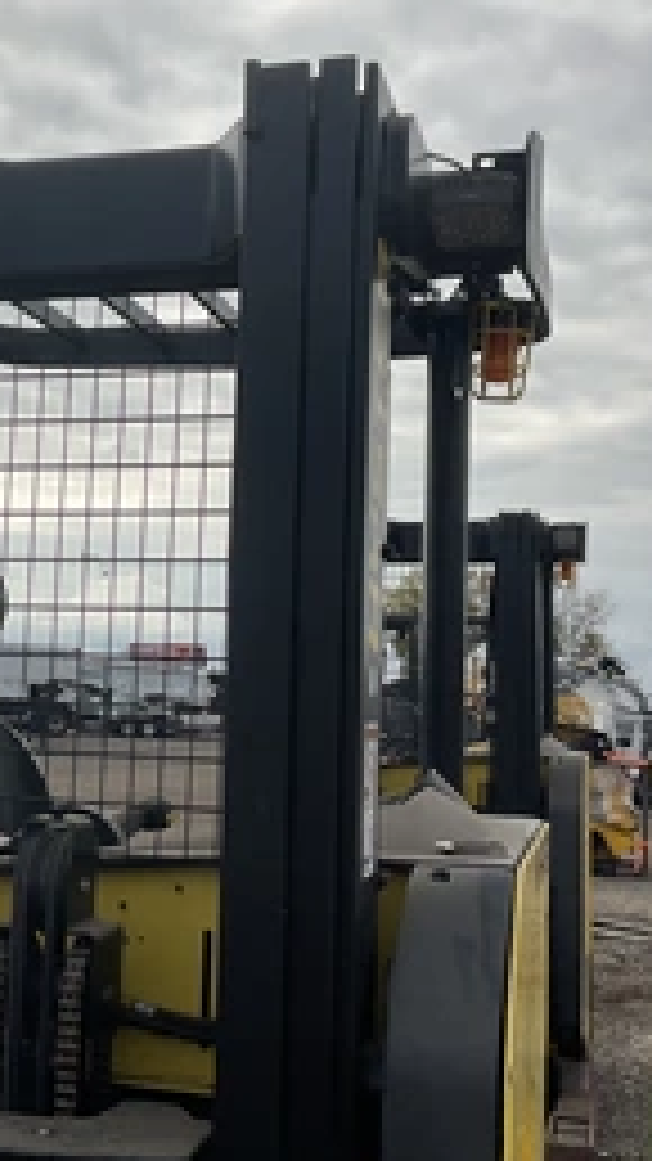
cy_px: 562
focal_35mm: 49
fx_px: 1507
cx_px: 144
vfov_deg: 42.1
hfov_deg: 24.1
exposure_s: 1/2141
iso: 25
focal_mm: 3
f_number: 1.8
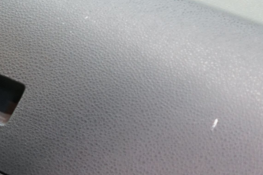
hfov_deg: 11.4
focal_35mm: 147
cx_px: -381
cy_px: 117
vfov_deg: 9.3
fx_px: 1074
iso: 1000
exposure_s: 1/30
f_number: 3.5
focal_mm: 28
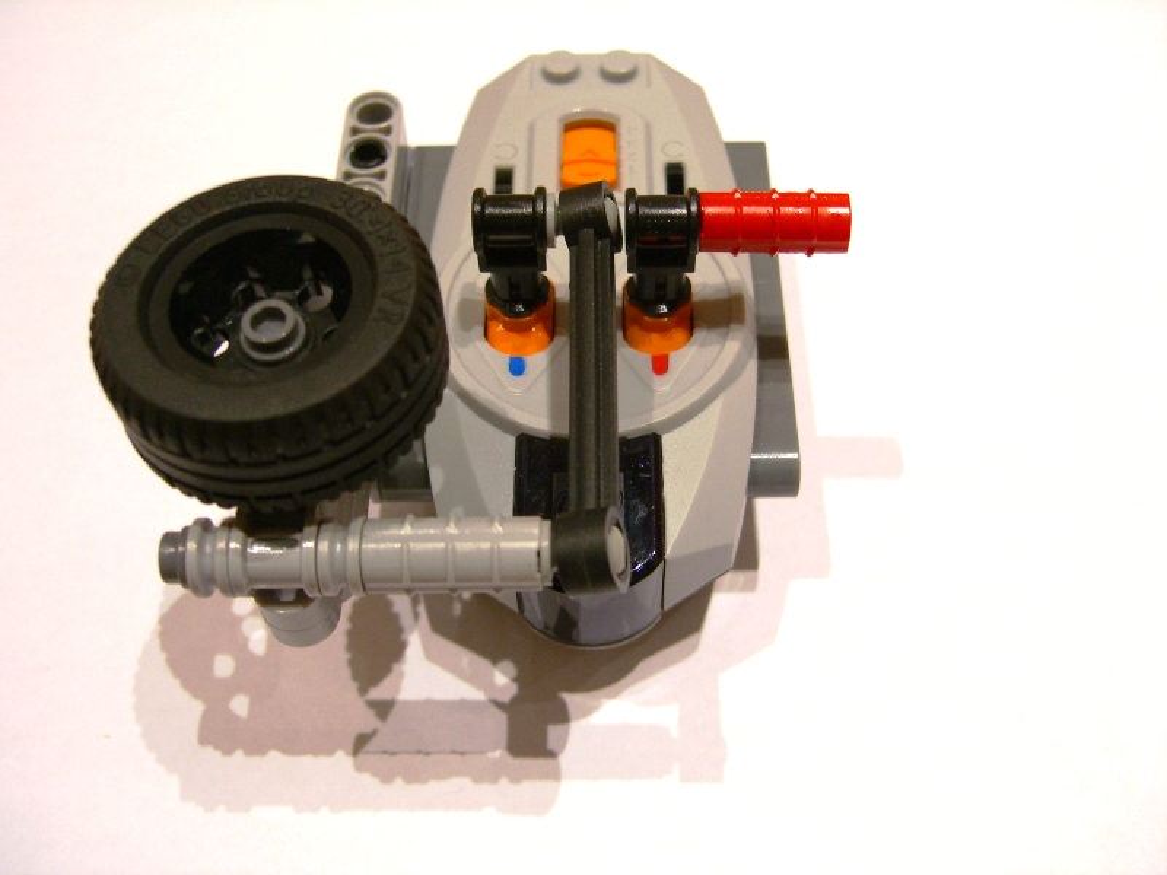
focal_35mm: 38
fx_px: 1281
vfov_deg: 37.7
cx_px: 584
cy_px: 438
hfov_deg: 49.0
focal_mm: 7.9
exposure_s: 1/25
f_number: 2.8
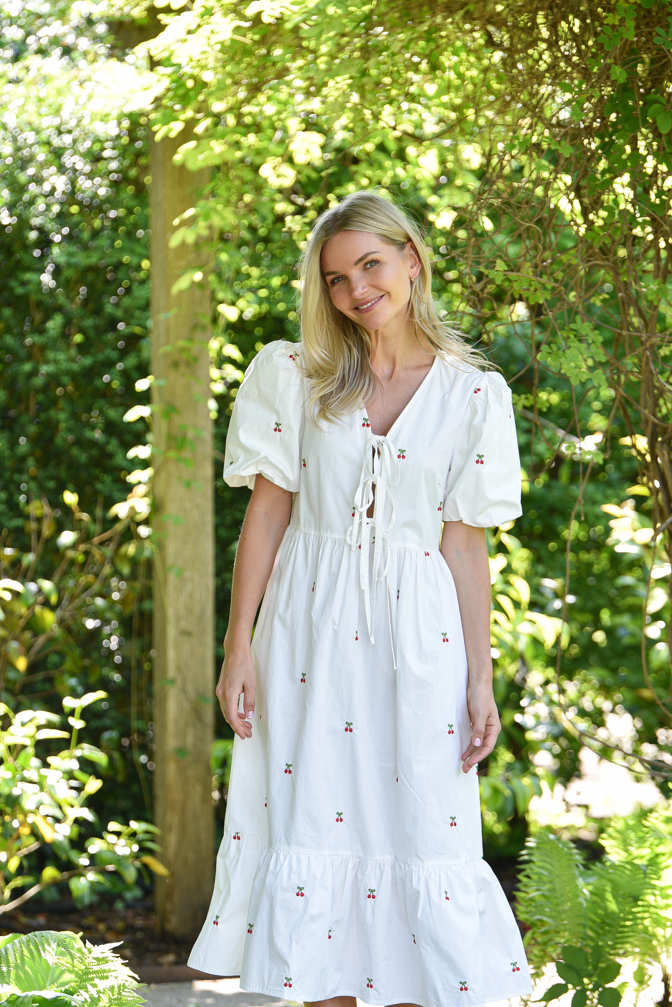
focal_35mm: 210
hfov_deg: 6.5
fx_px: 5879
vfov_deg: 9.8
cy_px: 597
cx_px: 345
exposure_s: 1/320
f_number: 4.5
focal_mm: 160
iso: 400
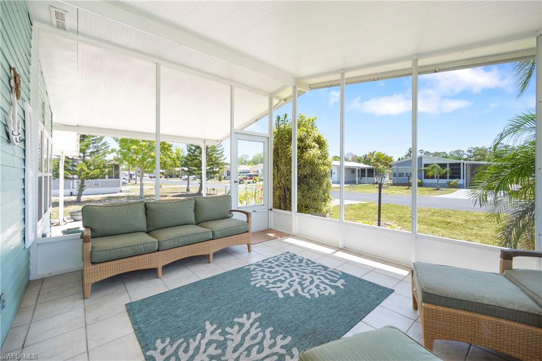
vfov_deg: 81.2
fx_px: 211
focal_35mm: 14
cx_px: 271
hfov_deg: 104.3
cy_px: 180
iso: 100
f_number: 4
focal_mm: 14
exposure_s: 1/80
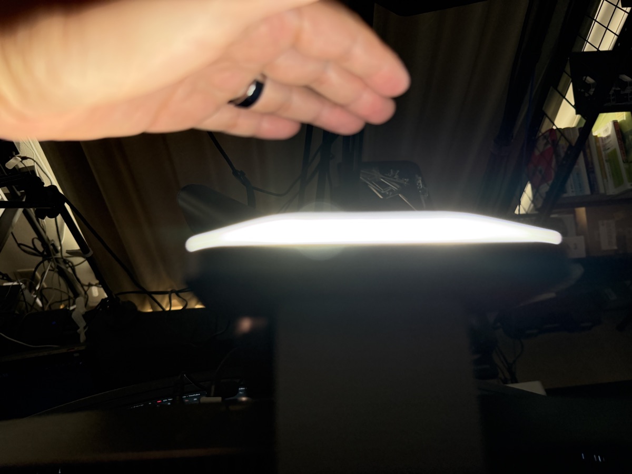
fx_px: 438
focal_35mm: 24
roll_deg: +0.3
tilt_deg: -44.5
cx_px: 316
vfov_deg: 56.8
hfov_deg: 71.6
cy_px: 237
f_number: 1.78
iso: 200
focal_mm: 6.76
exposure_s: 1/204
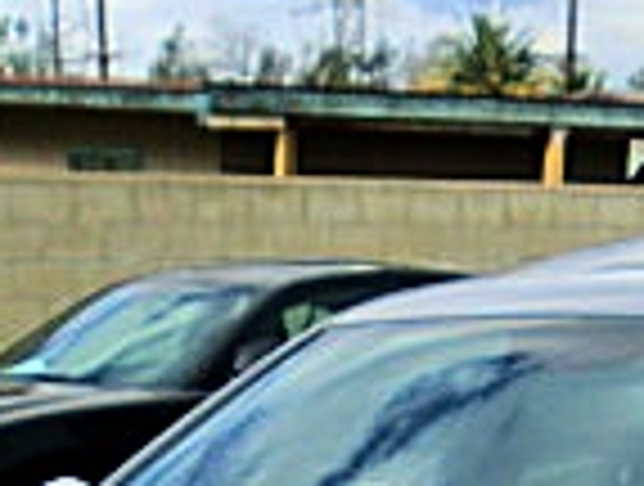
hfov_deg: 16.9
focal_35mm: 116
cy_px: 1040
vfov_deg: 11.3
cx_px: 374
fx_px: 2164
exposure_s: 1/800
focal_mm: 4.65
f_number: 2.6
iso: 64
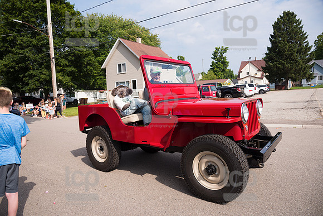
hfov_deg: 73.7
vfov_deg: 53.2
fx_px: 215
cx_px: 162
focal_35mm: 24
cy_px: 108
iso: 160
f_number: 6.3
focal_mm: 24
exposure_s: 1/500
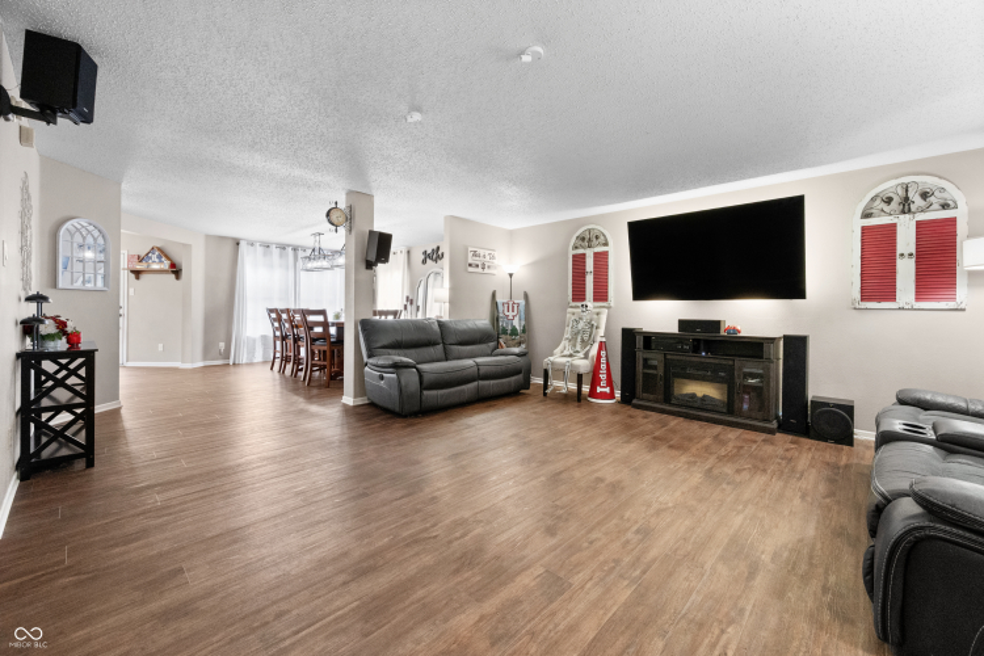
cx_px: 492
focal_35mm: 14
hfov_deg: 104.3
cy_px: 328
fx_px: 383
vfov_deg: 81.2
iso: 8000
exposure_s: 1/15
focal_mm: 14
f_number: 9
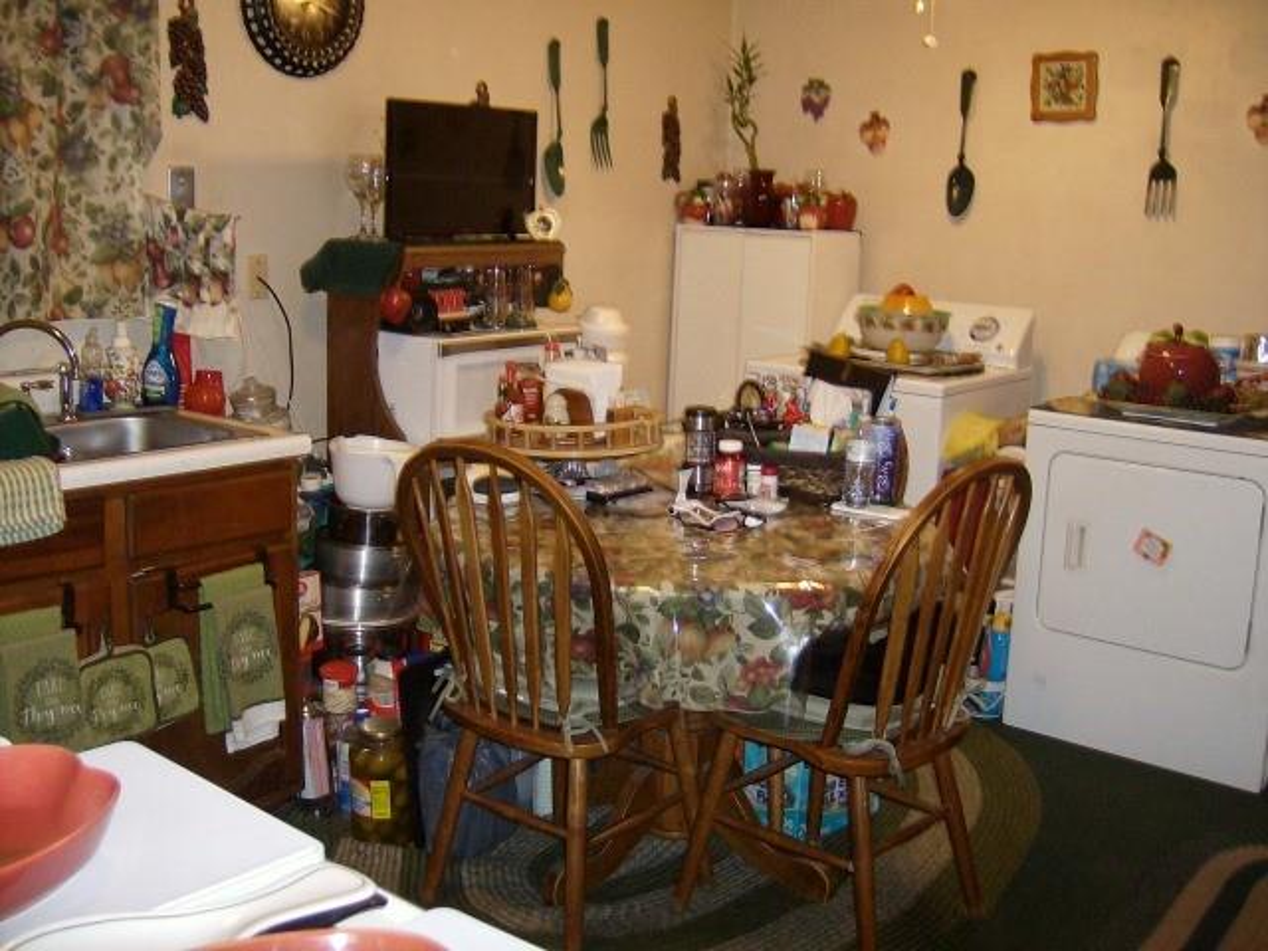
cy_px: 476
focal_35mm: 36
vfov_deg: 39.7
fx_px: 1319
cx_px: 634
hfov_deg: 51.4
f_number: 2.8
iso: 200
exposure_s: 1/60
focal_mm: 6
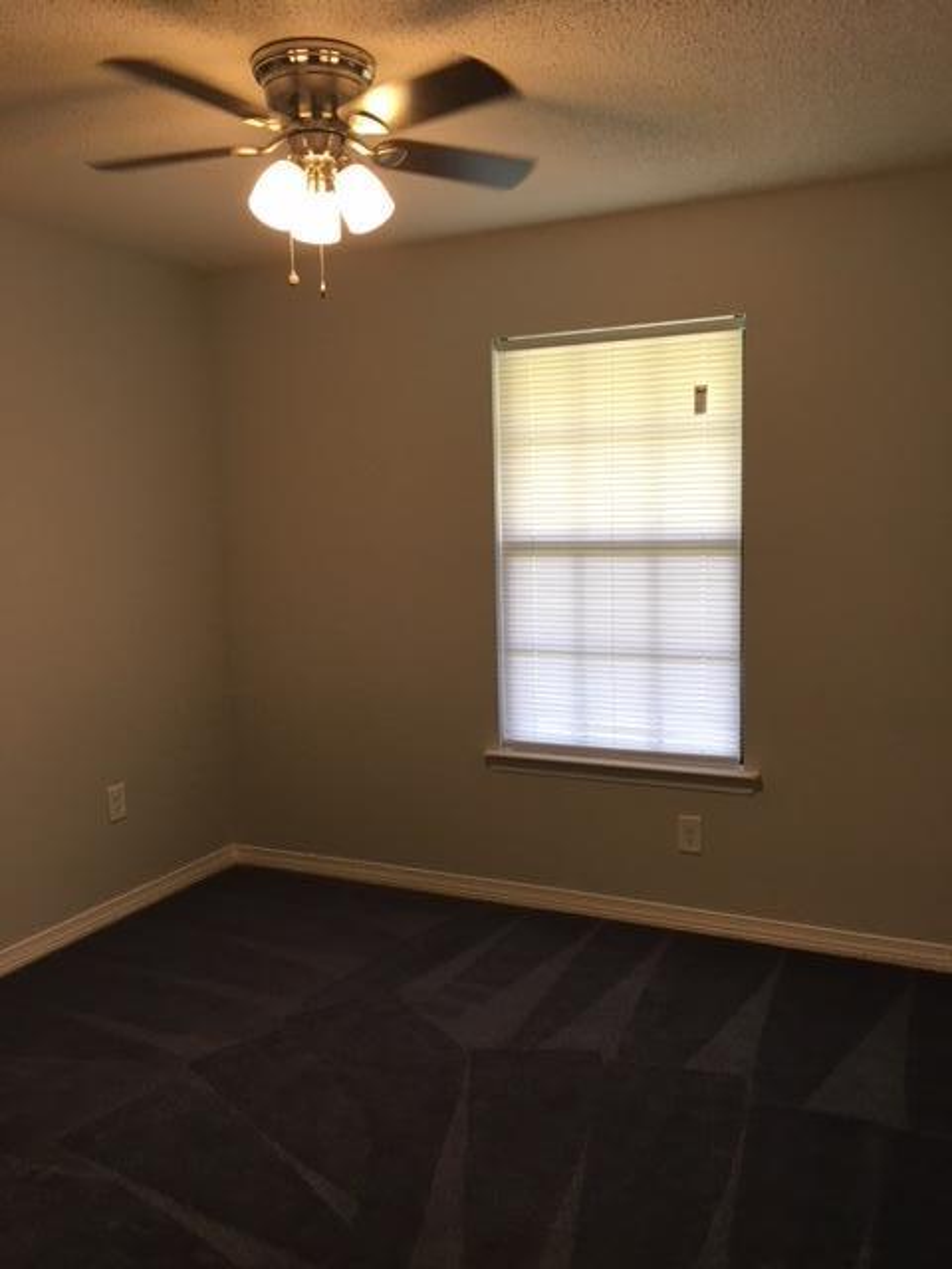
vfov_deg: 61.7
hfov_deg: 48.2
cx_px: 476
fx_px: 1063
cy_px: 634
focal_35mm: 29
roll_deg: +1.9
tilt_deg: -4.3
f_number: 2.2
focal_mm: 4.15
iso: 40
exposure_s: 1/30
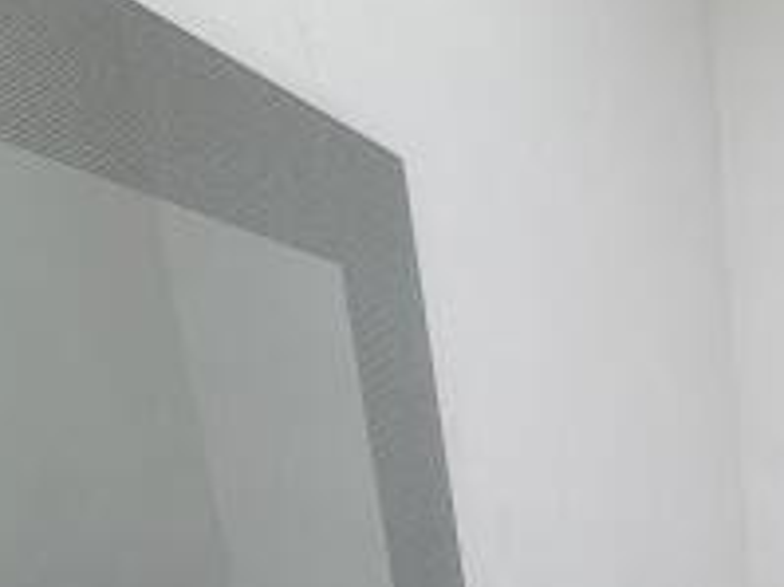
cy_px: 750
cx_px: 975
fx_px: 928
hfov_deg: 34.8
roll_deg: +1.2
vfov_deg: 29.0
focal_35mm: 41
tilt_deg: -15.7
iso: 80
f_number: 2.2
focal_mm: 2.22
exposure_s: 1/100
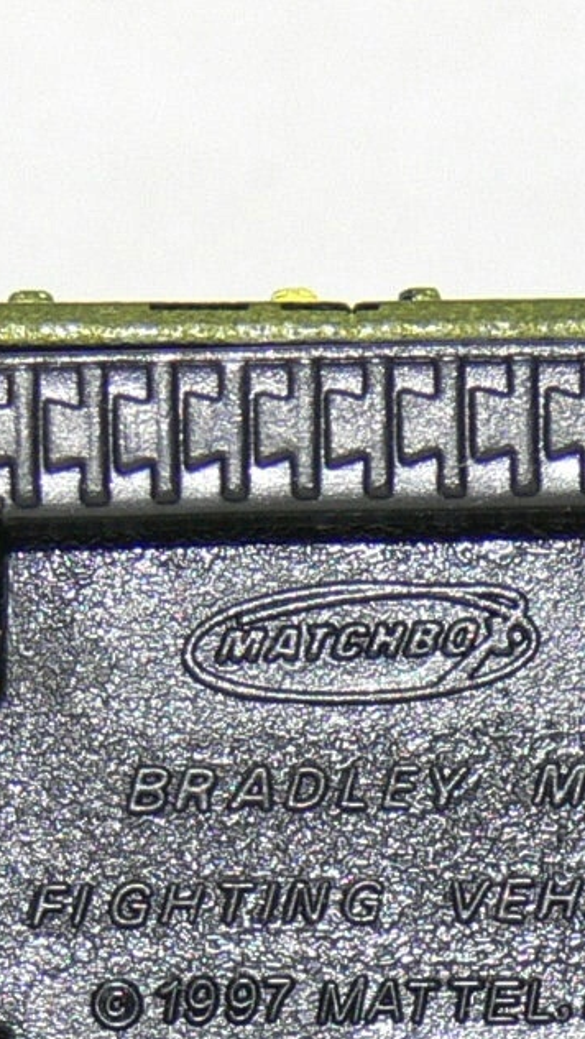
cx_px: 429
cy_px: 904
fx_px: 9421
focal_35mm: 342
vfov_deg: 6.3
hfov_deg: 3.6
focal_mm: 16.5
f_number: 4
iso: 100
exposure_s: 1/30
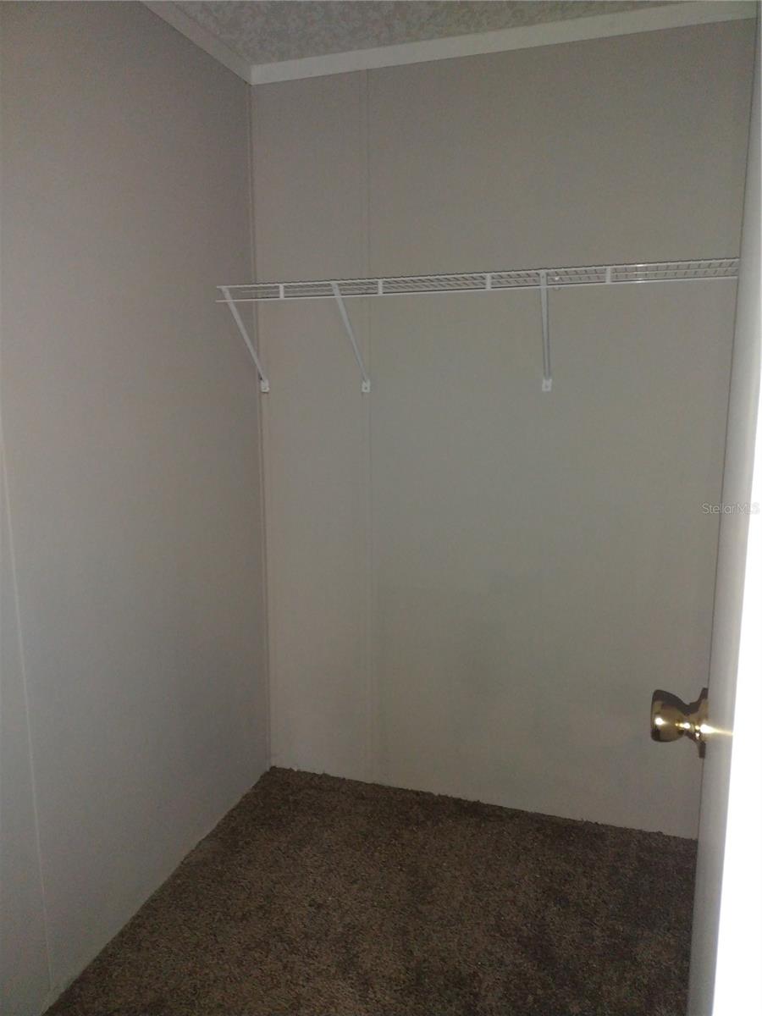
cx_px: 381
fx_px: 792
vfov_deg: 65.3
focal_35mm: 27
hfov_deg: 51.4
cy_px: 508
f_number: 1.7
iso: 797
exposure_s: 1/40
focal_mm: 4.71
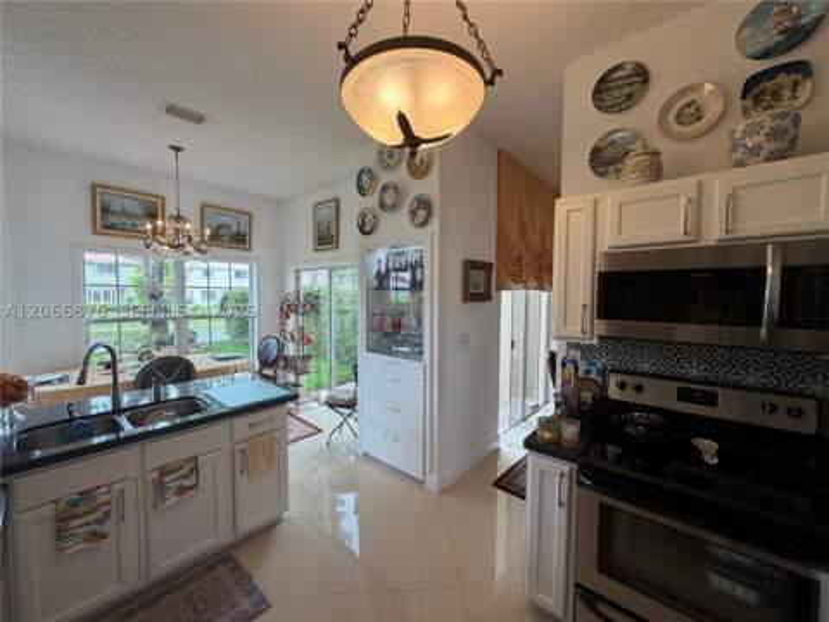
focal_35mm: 14
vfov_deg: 85.7
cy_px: 311
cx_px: 414
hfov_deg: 102.1
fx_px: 335
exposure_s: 1/120
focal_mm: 2.22
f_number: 2.2
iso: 64
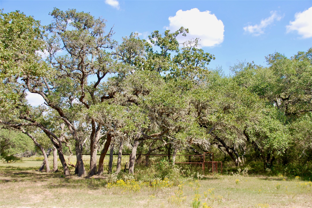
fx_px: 377
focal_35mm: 44
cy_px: 104
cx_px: 156
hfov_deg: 44.9
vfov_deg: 30.9
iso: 100
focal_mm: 29
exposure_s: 1/160
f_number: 6.3
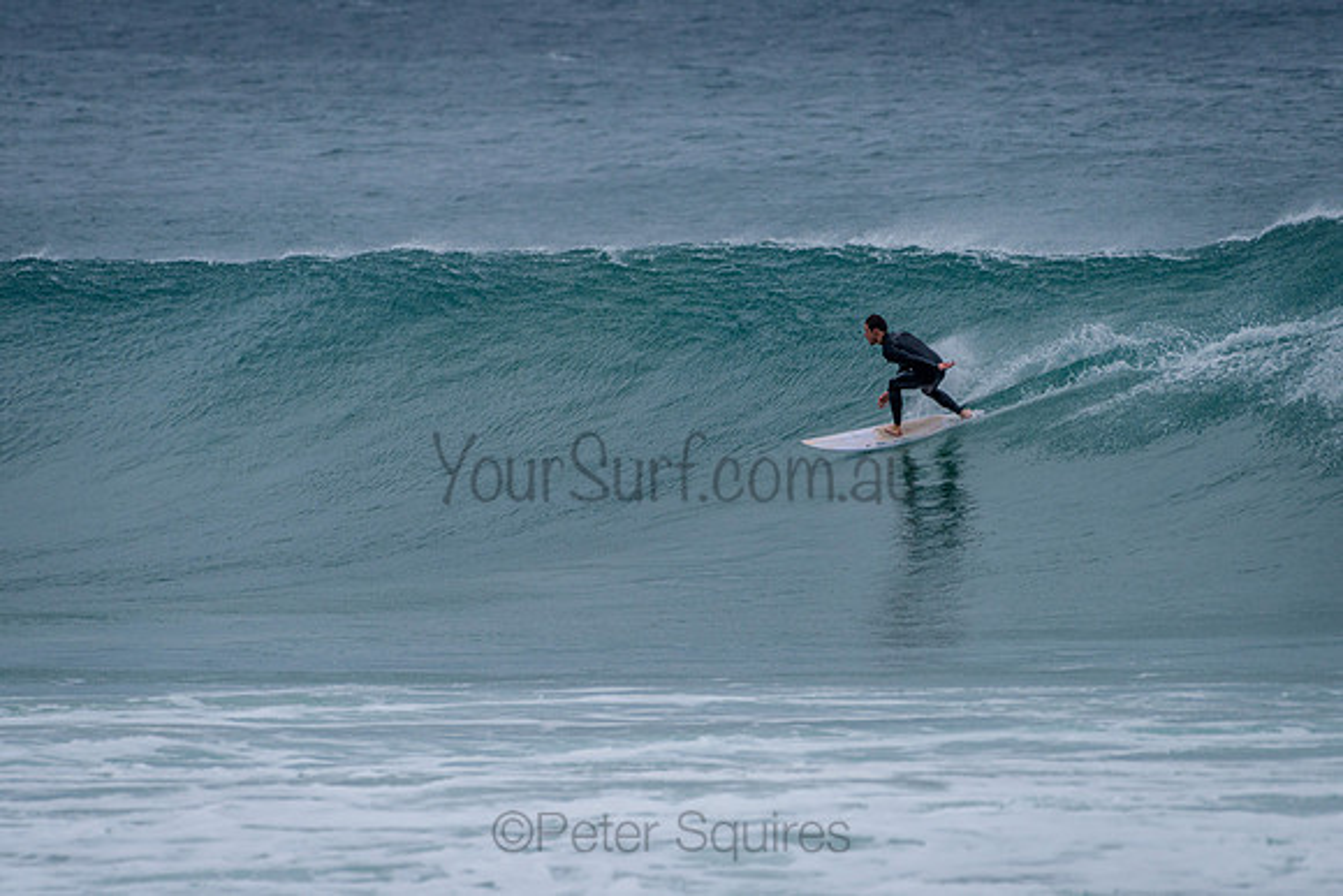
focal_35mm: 613
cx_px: 672
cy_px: 448
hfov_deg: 3.4
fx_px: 22855
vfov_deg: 2.2
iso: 450
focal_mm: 500
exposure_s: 1/2000
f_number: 5.6
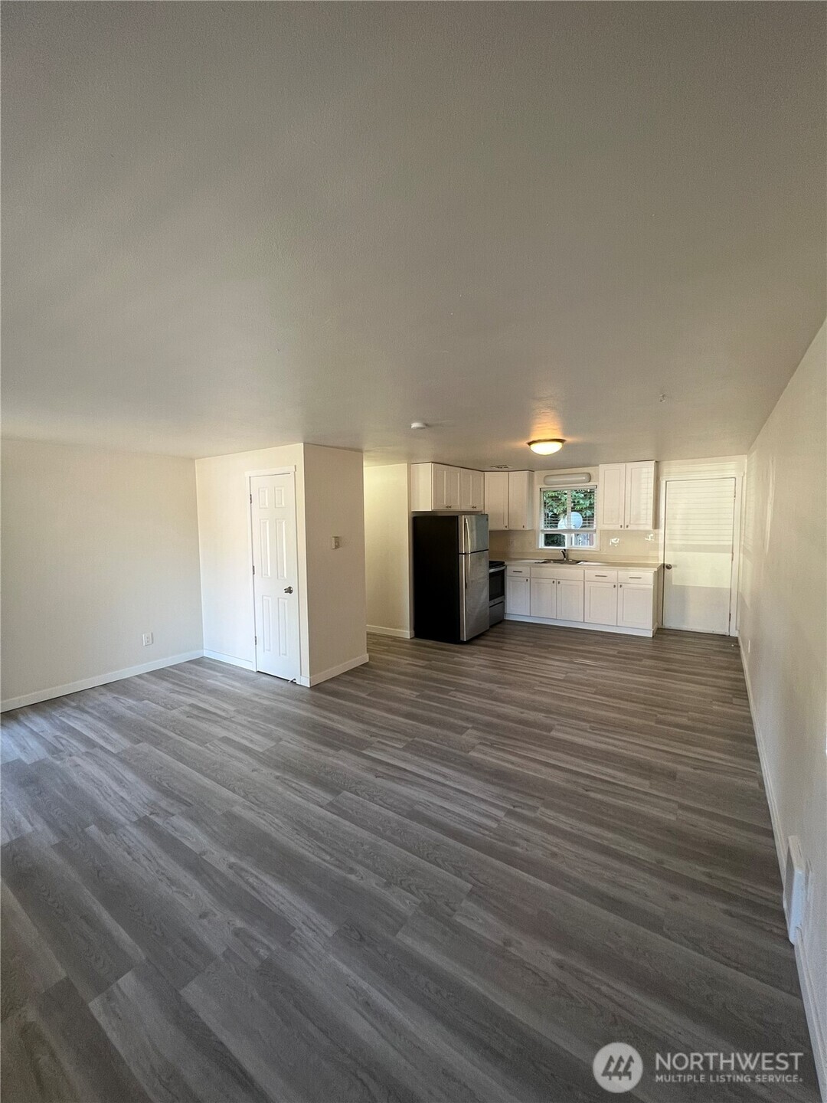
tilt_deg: -4.2
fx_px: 414
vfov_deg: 106.2
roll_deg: +0.6
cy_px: 552
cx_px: 414
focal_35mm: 13
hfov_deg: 89.9
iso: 160
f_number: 1.8
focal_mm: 1.57
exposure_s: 1/120
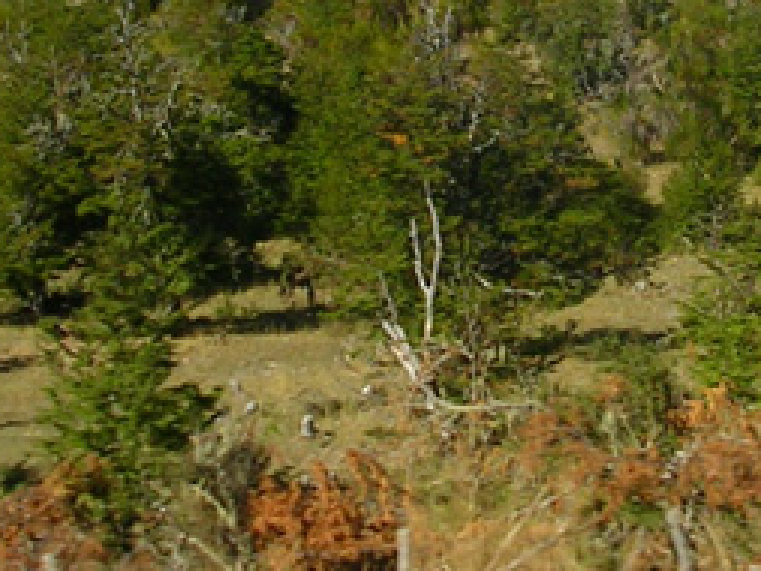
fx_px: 2639
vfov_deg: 12.2
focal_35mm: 120
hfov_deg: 16.3
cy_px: 12
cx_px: 559
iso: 50
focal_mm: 5.8
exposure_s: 1/343
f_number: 5.6
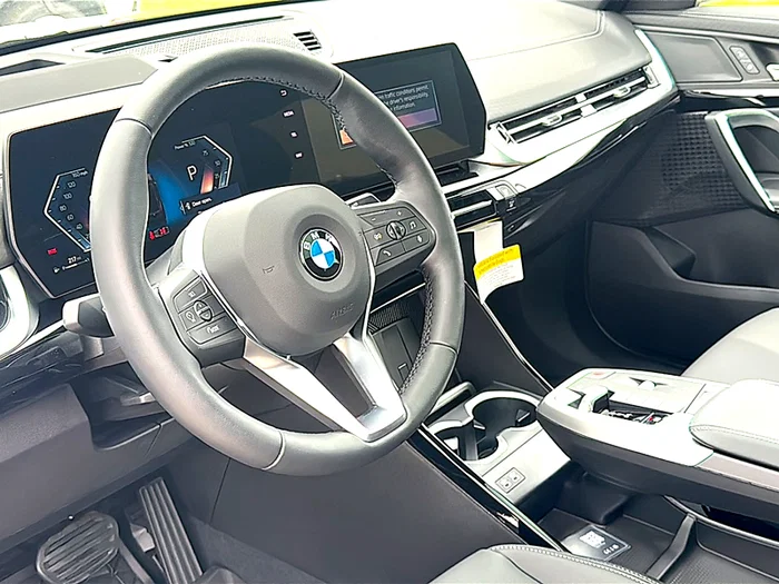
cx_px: 390
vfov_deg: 37.7
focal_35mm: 38
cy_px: 292
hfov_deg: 49.0
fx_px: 855
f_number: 1.78
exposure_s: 1/316
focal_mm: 6.86
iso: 100
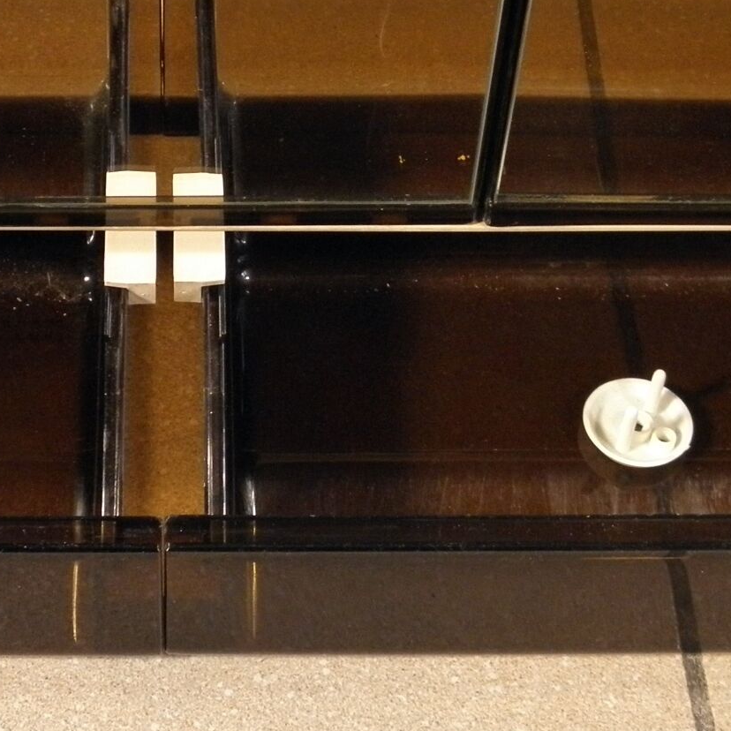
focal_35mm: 82
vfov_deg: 21.0
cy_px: 201
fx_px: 1959
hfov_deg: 21.0
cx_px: 215
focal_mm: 5.5
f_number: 3.6
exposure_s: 1/20
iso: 200
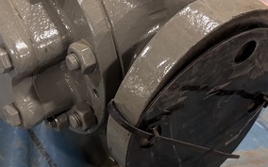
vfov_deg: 18.8
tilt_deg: -45.9
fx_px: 504
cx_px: 120
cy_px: 95
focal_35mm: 69
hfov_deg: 29.8
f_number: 1.6
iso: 320
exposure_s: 1/60
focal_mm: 5.96
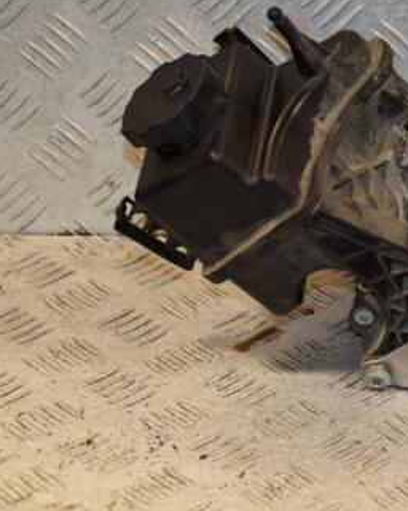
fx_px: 2072
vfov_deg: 14.1
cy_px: 232
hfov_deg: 11.1
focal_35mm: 137
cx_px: 422
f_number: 5
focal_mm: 52
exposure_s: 1/200
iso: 800
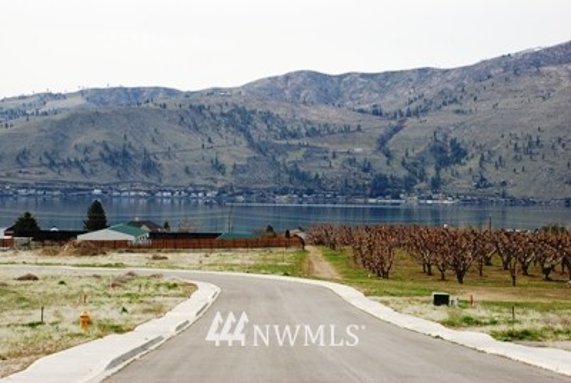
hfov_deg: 23.3
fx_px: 1382
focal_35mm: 87
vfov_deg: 15.8
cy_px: 192
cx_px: 286
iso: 160
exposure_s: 1/250
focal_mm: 58
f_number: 10
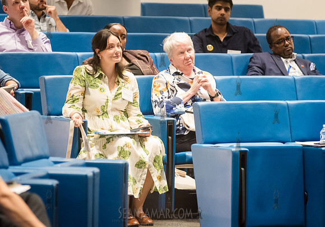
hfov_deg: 8.8
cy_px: 102
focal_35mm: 231
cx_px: 147
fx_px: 2113
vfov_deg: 6.2
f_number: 4
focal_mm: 200
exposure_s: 1/200
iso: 5000
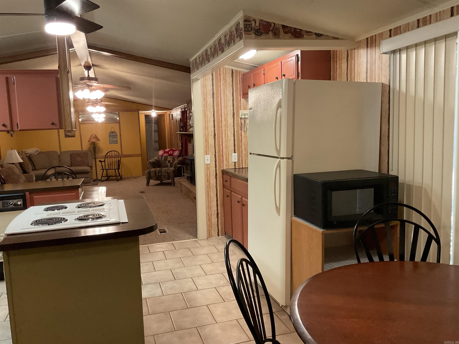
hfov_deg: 61.7
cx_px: 230
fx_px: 385
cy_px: 172
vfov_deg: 48.2
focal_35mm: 29
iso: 160
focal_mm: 3
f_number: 1.8
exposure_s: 1/60
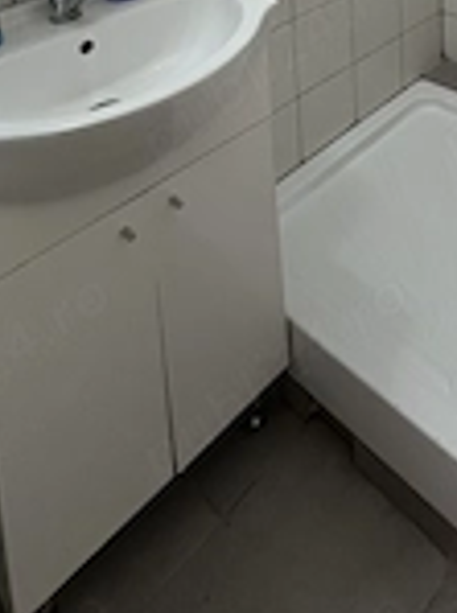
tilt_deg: -7.8
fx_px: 619
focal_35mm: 35
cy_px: -193
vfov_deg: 35.2
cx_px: 399
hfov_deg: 38.2
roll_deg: +2.4
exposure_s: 1/50
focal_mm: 1.57
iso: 160
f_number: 1.8
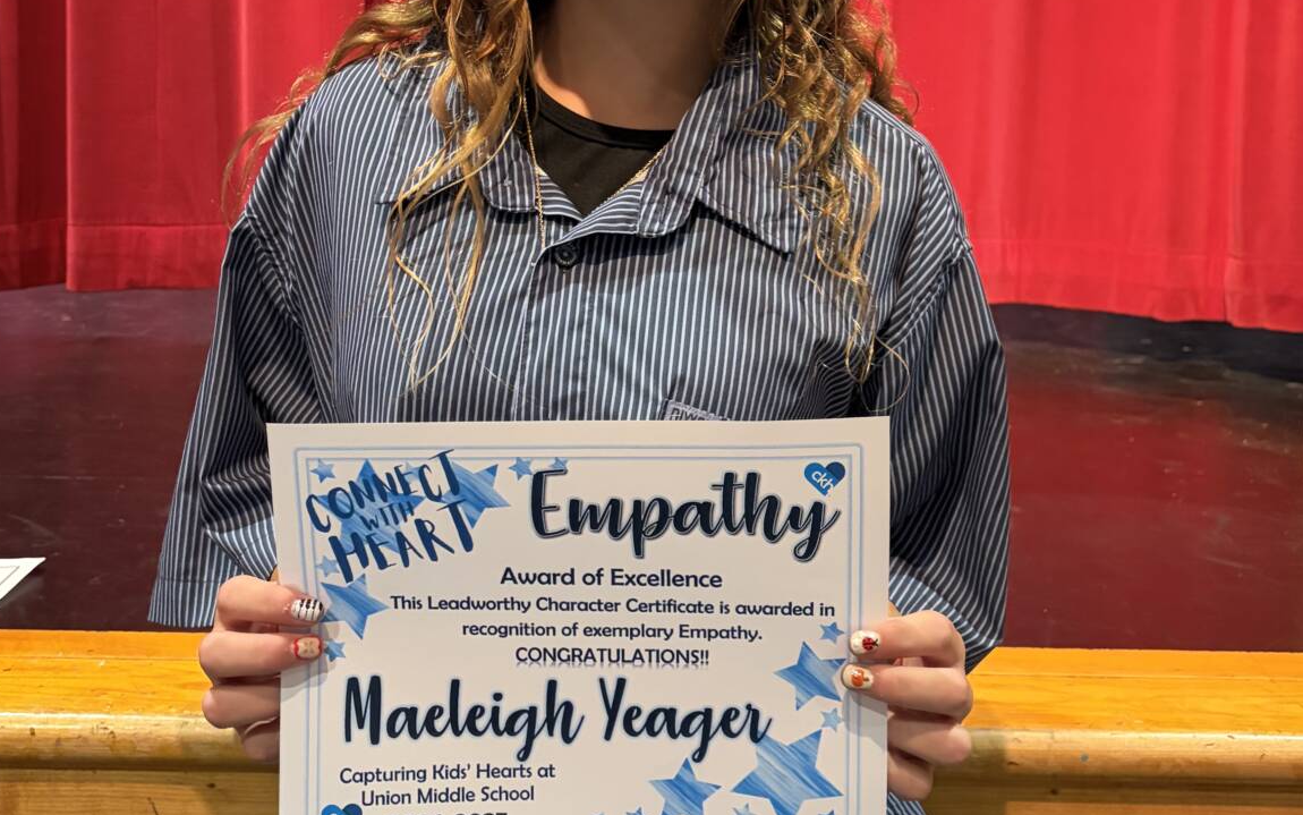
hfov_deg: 43.5
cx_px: 636
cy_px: 257
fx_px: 1634
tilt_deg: -6.4
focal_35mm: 46
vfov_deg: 27.8
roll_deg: -1.2
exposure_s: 1/60
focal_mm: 5.96
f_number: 1.6
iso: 500
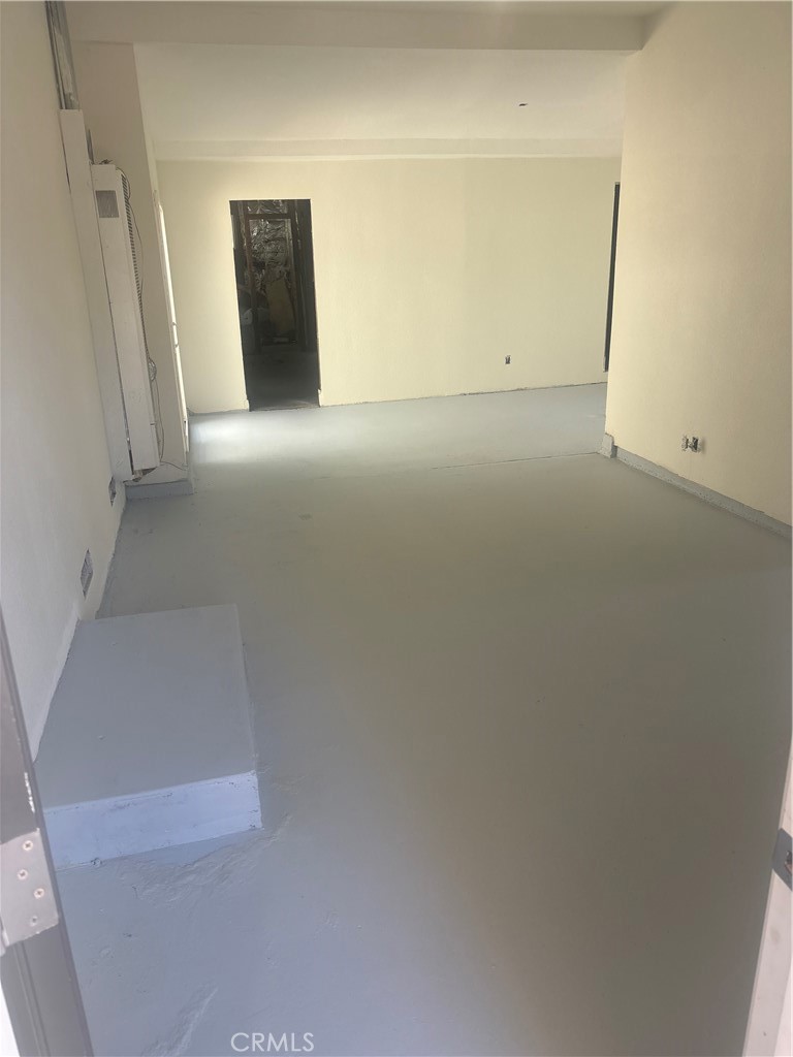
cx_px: 396
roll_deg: +1.5
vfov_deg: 67.3
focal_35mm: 26
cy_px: 528
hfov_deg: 53.1
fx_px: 794
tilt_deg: -19.9
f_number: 1.6
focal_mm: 5.96
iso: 64
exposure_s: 1/172
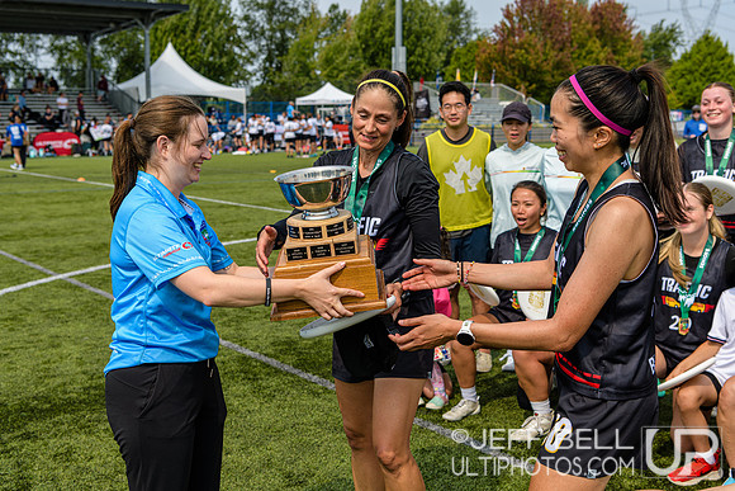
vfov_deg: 29.3
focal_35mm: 46
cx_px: 368
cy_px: 246
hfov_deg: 42.7
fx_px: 939
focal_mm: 46
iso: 125
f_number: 5.6
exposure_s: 1/800
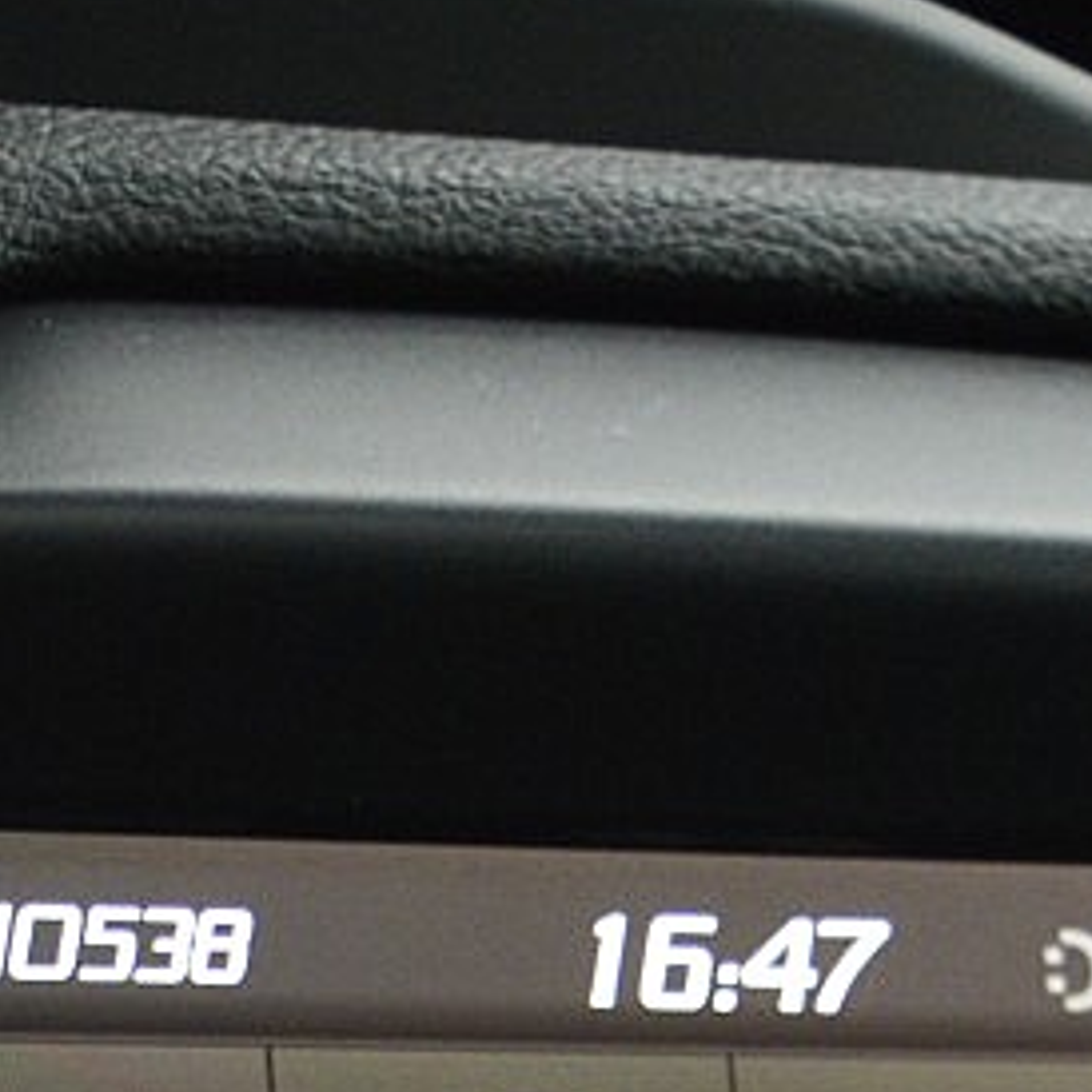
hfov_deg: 10.1
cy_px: 2120
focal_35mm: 174
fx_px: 6193
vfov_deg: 9.5
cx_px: 490
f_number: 3.8
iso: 800
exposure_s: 1/60
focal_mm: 23
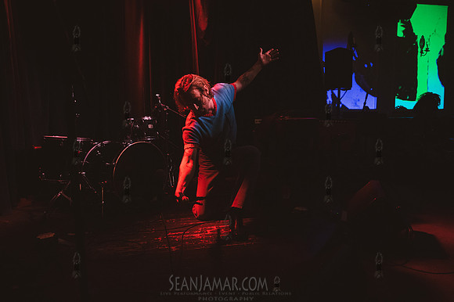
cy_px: 151
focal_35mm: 24
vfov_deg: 53.1
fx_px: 302
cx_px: 227
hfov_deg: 73.8
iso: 10000
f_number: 3.5
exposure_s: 1/400
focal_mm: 24
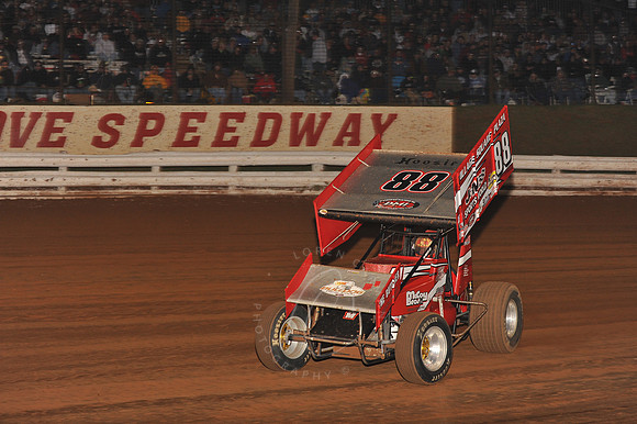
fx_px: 1415
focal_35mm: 80
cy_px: 212
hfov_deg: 25.4
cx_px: 318
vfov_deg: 17.0
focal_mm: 80
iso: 1250
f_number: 6.3
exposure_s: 1/320
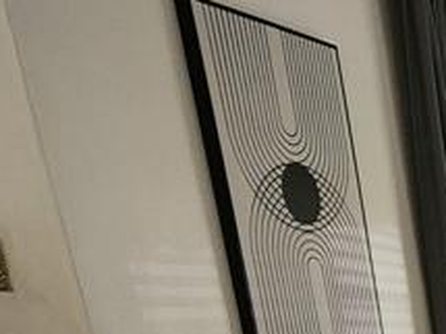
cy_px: 498
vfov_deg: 20.3
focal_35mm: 62
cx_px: 890
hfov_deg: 19.0
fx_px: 798
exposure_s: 1/60
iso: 400
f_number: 2.2
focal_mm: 2.2
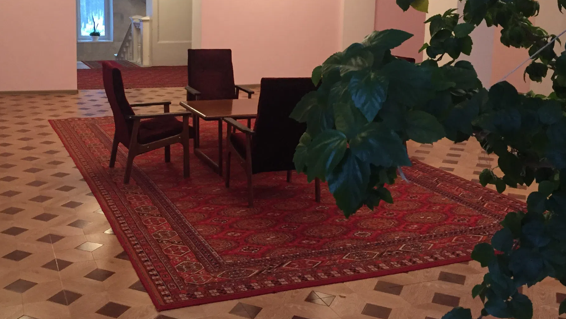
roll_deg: -1.3
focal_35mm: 42
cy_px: 88
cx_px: 224
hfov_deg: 48.0
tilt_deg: -8.2
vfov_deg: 28.0
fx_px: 630
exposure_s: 1/20
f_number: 2.2
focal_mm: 4.15
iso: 250
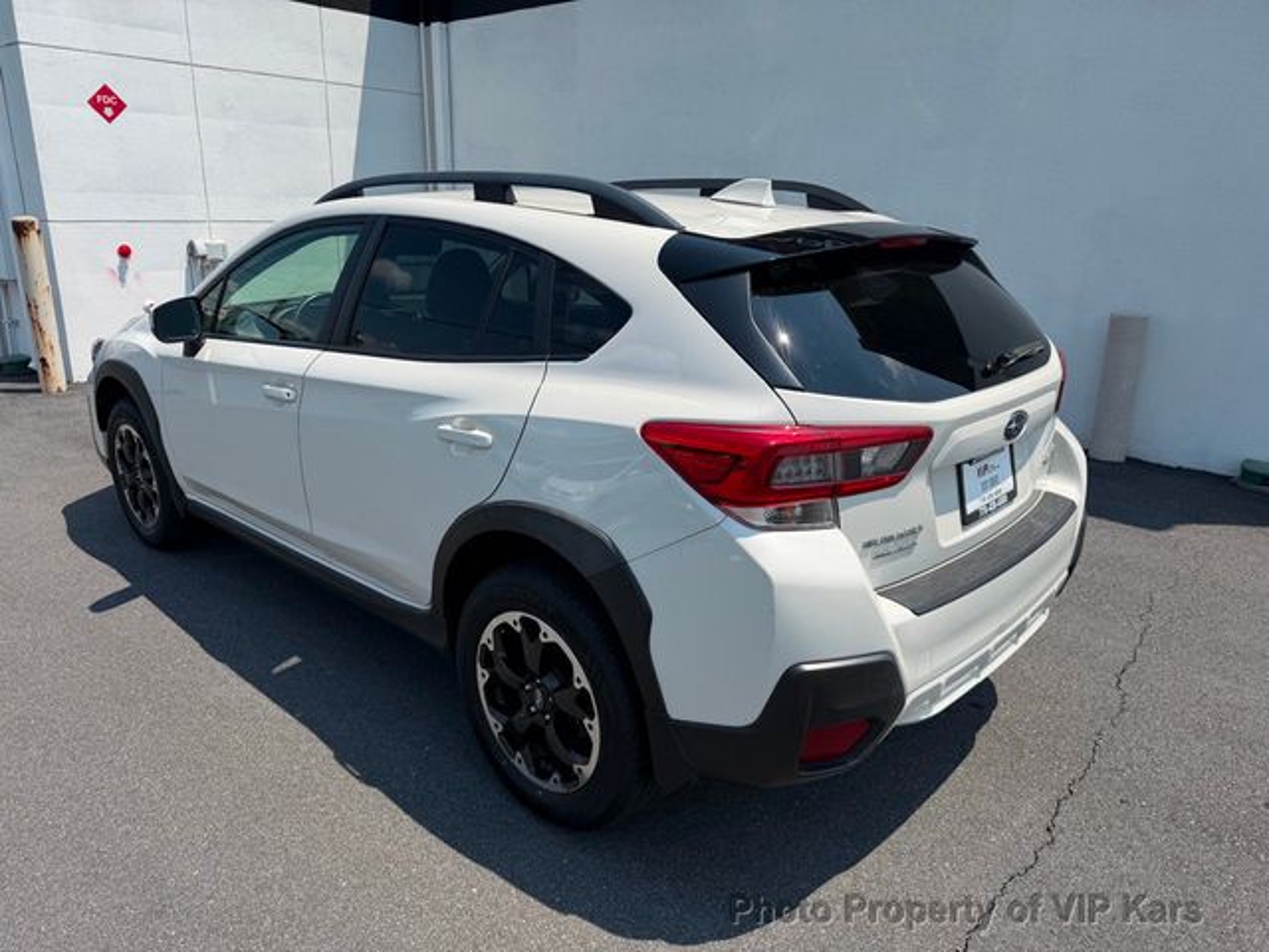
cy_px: 476
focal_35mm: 24
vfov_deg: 56.8
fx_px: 880
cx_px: 634
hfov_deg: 71.6
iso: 80
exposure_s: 1/5319
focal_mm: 6.76
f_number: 1.78
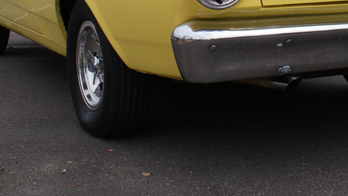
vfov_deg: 16.0
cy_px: -9
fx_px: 683
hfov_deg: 28.3
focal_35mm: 74
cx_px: 247
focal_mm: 26
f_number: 10
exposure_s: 1/200
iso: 100
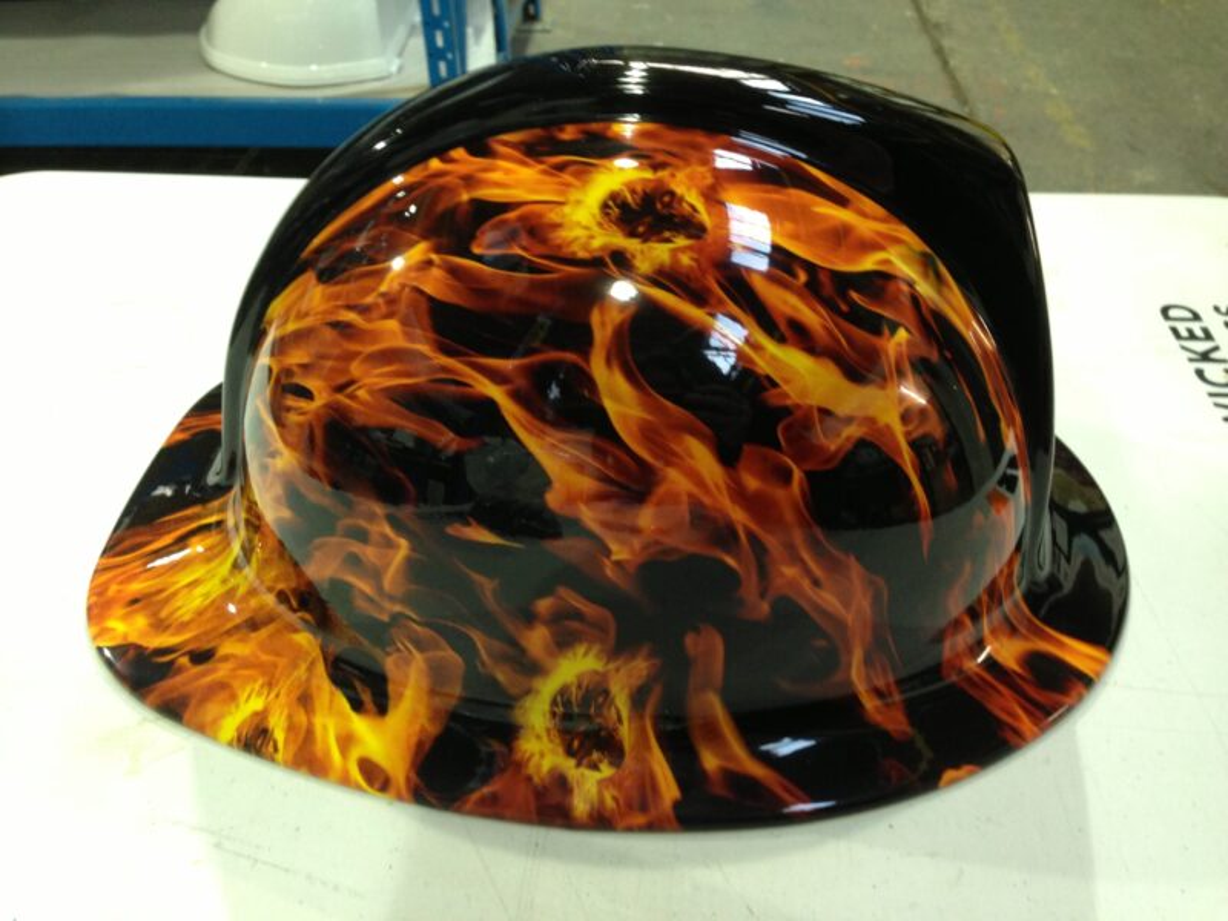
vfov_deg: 42.9
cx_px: 614
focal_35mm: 33
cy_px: 460
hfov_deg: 55.4
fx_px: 1171
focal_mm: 4.13
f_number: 2.4
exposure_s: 1/20
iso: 160
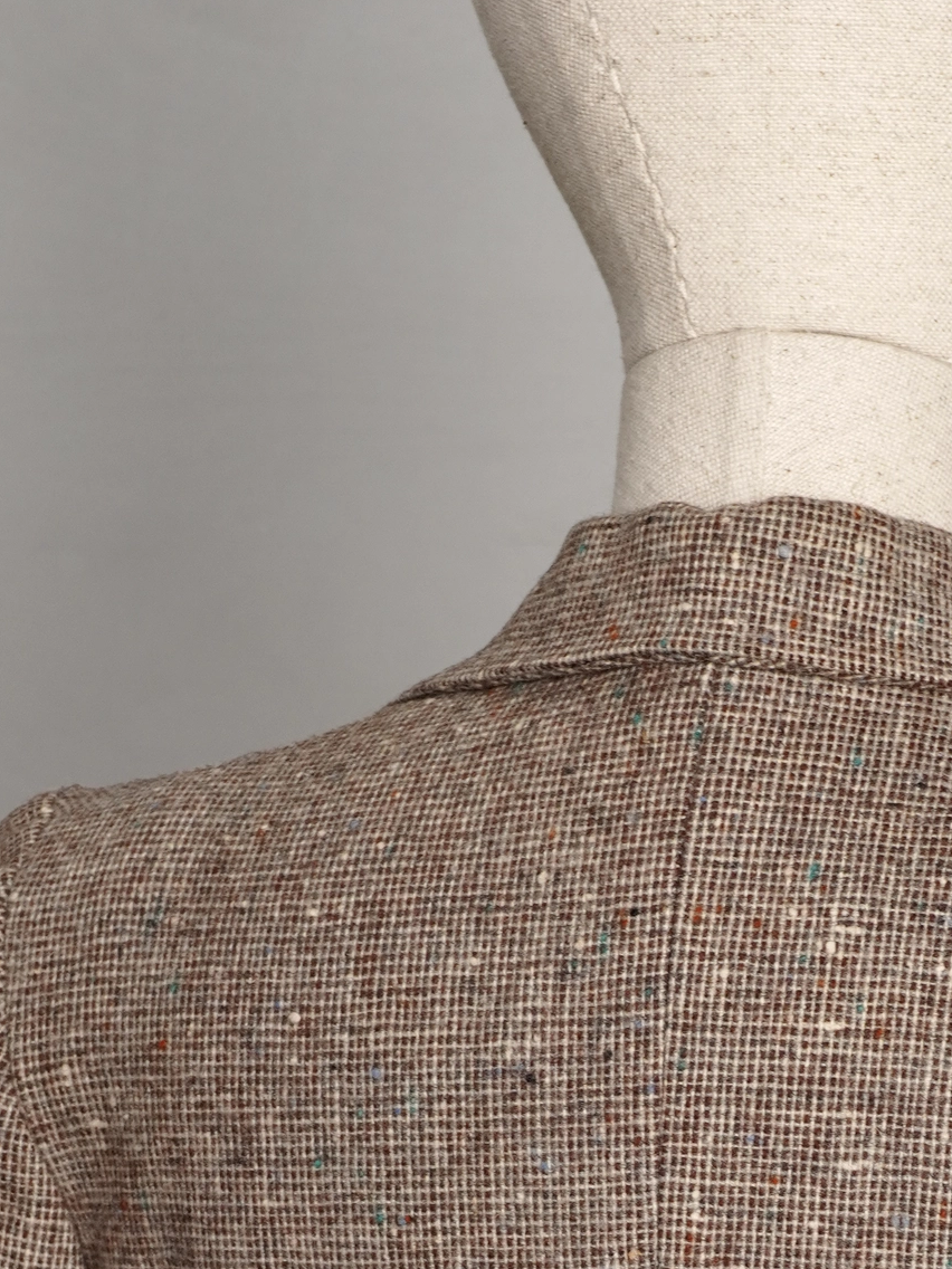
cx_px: 774
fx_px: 4290
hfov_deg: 12.6
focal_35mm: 117
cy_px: 1596
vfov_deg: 16.1
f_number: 7.1
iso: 400
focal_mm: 32
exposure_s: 1/40
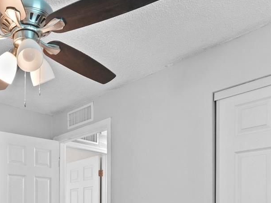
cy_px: 226
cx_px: 34
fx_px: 297
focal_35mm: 38
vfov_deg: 32.8
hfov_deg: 45.1
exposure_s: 1/3
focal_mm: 10
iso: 500
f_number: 8
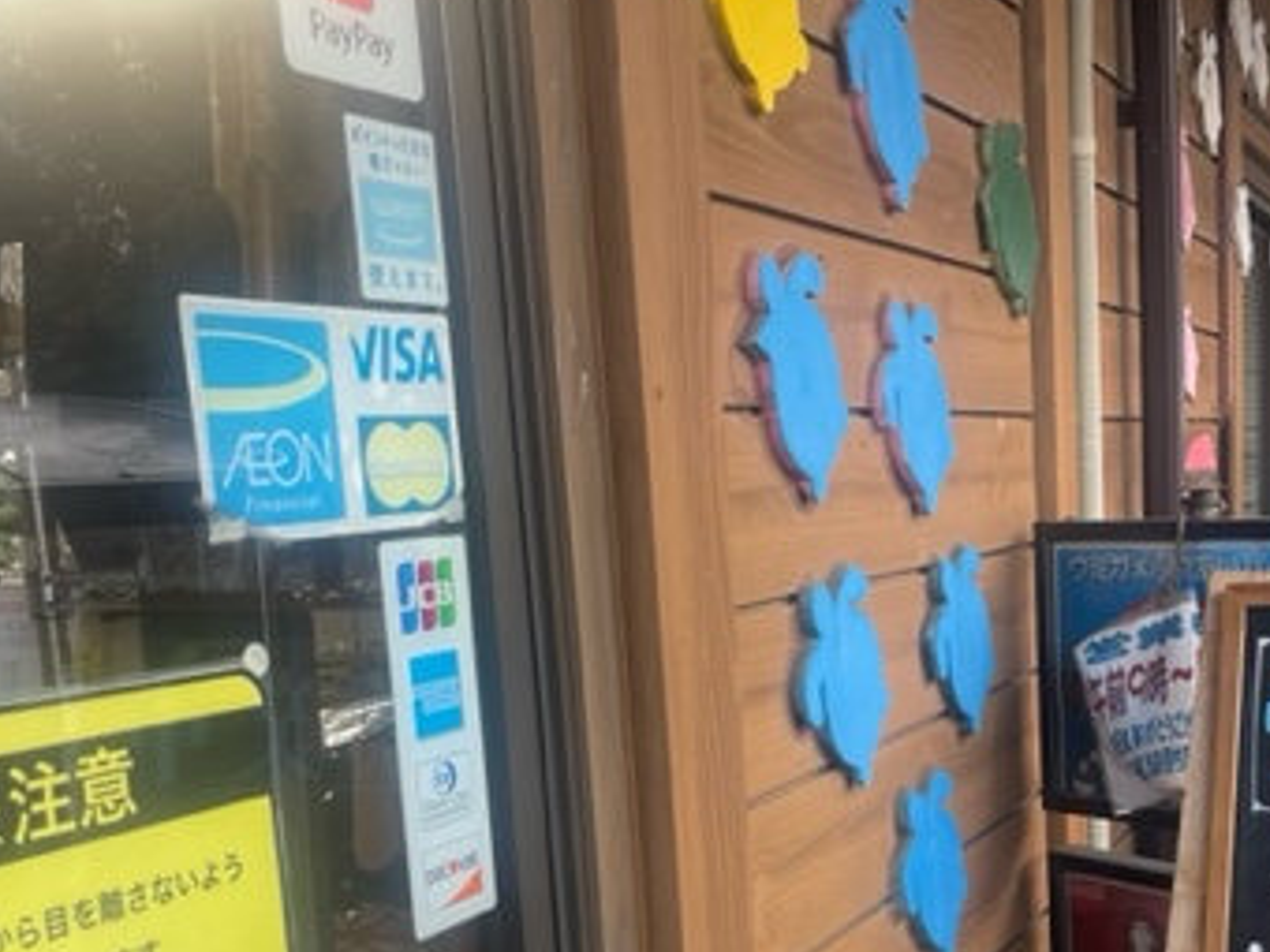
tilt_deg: -10.3
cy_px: 780
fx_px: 1798
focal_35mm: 49
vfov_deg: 28.9
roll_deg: +3.1
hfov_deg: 38.0
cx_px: 938
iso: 80
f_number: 1.6
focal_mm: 5.1
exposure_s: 1/121
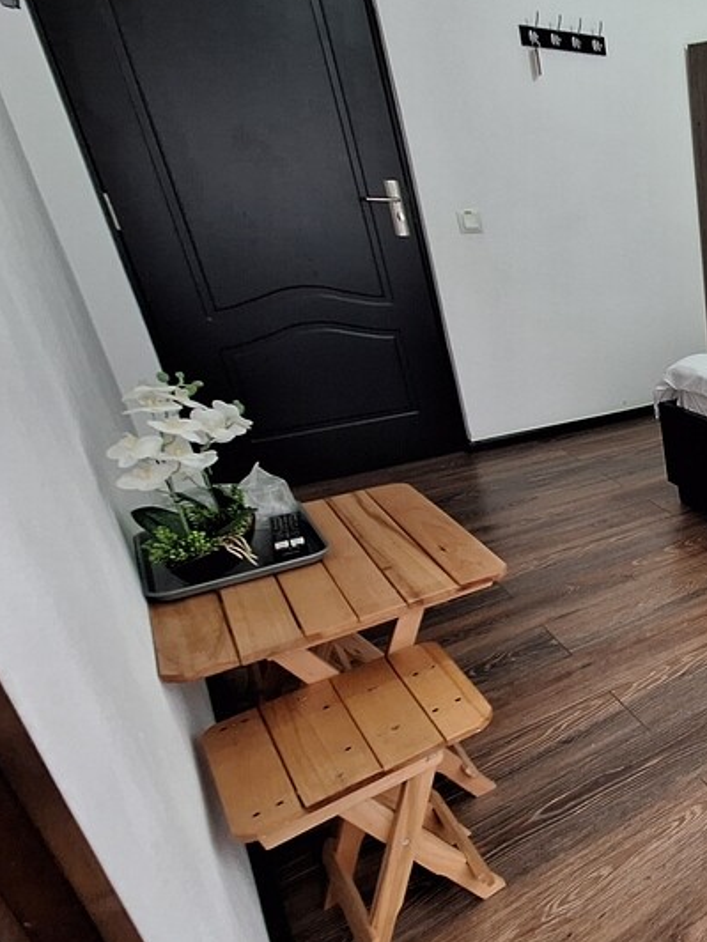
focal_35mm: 25
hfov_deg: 37.6
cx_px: 890
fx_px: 681
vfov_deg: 69.4
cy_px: 483
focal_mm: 1.74
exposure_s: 1/33
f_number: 2.2
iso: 160
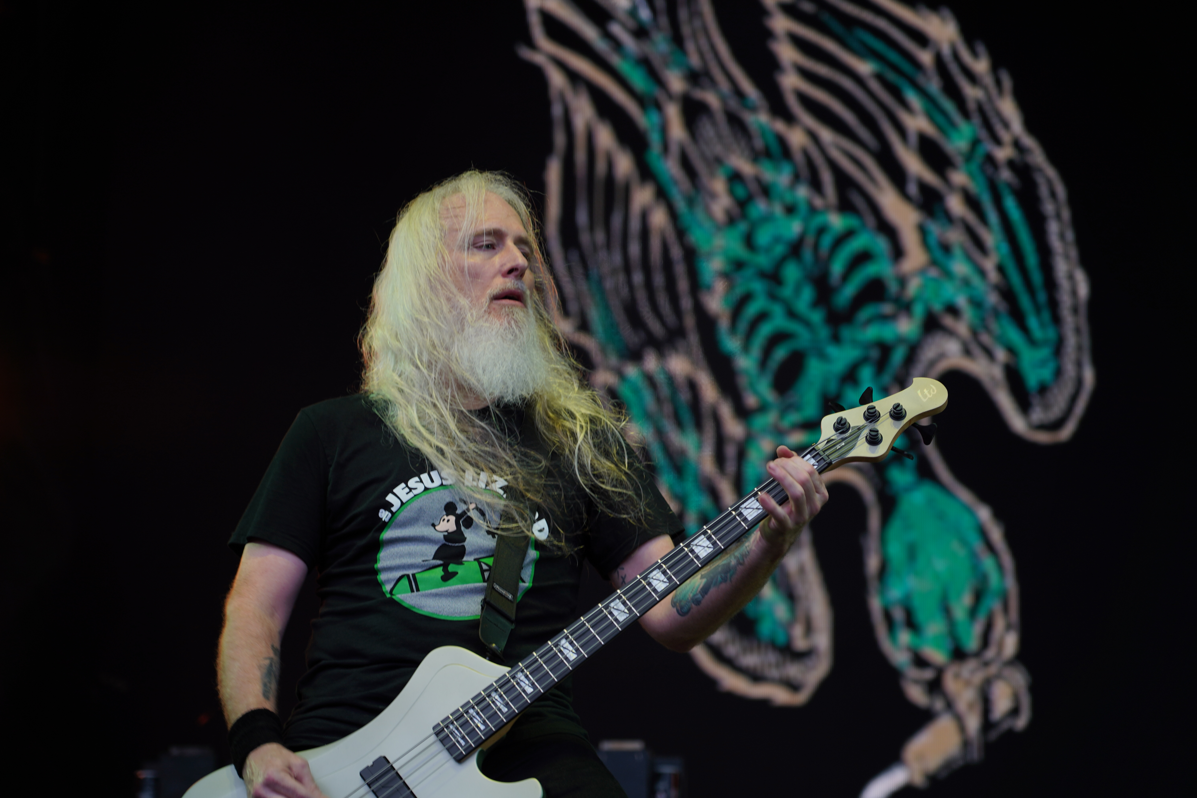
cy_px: 399
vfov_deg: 13.0
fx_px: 3491
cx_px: 598
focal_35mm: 105
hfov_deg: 19.5
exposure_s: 1/125
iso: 100
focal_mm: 105
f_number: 4
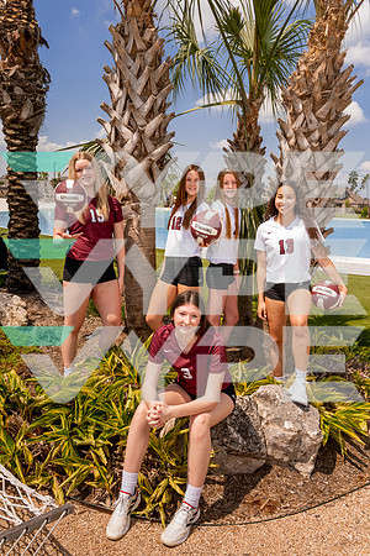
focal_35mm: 27
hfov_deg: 47.9
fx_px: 416
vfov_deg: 67.4
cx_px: 185
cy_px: 278
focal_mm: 27
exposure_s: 1/200
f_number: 13
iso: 250
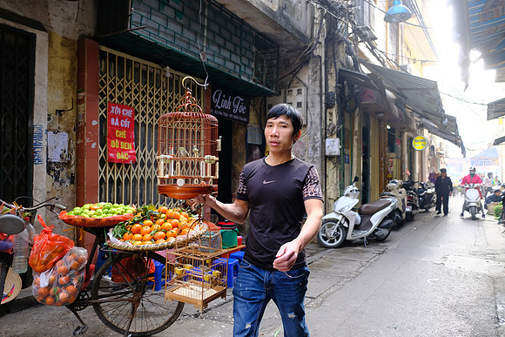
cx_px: 252
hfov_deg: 67.4
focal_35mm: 27
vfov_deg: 48.0
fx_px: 379
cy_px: 168
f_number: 2.8
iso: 400
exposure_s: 1/125
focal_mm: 18
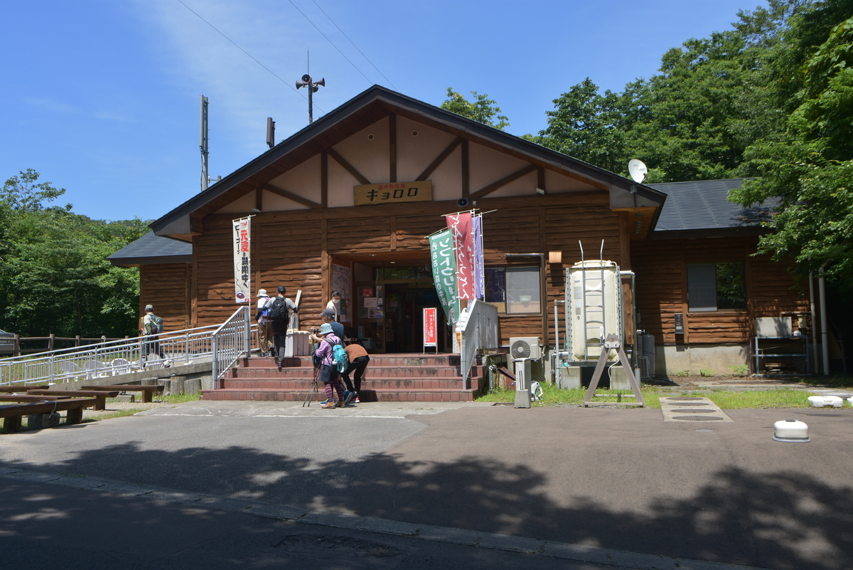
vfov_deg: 40.0
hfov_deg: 57.2
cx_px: 426
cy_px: 285
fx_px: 782
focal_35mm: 33
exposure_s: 1/320
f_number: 7.1
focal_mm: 22
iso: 125
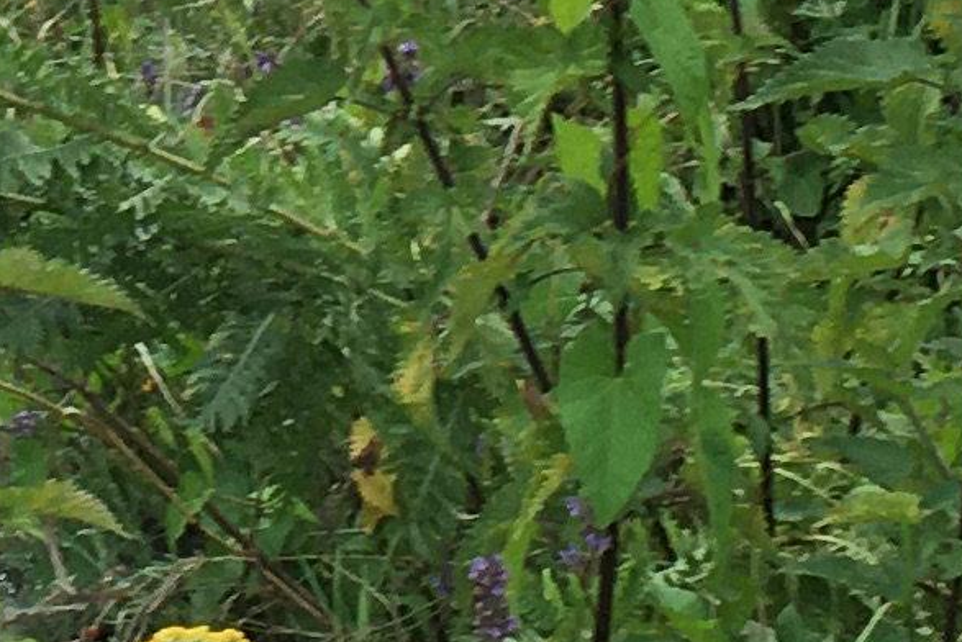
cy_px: -328
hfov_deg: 9.8
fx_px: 5534
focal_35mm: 207
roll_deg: -2.4
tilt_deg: -8.4
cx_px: -174
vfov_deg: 6.6
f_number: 2.2
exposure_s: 1/50
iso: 25
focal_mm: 4.15
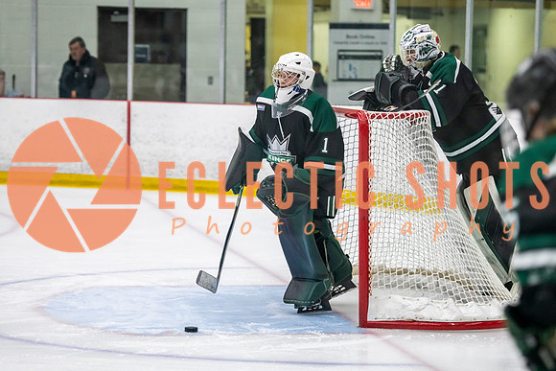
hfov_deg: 14.7
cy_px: 186
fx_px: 2155
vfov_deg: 9.8
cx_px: 293
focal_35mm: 140
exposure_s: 1/640
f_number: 3.2
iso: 3200
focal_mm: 112
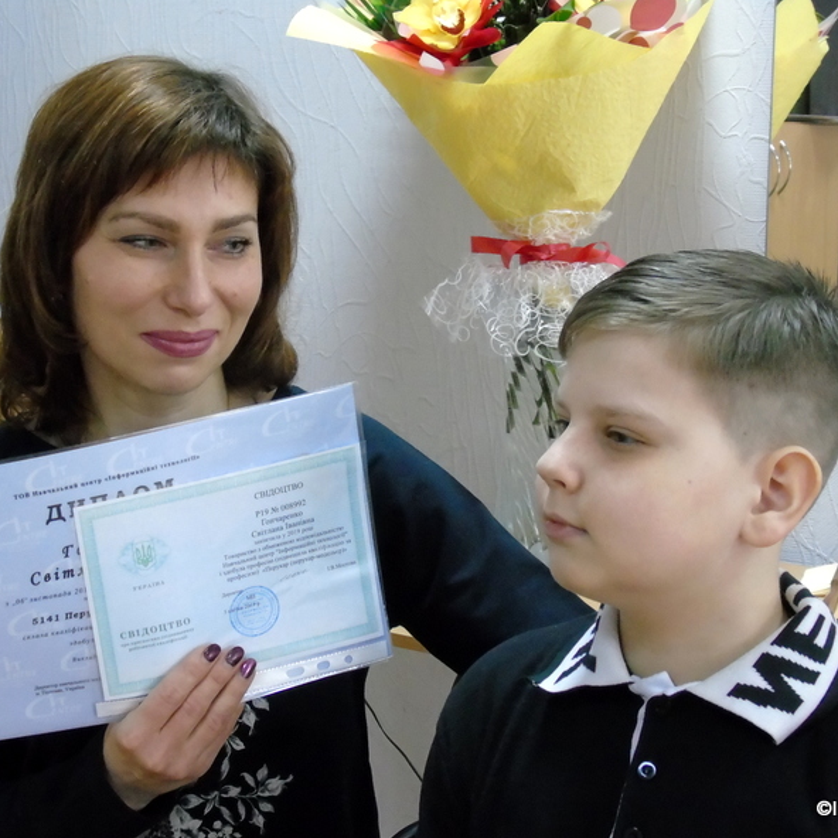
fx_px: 2027
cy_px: 419
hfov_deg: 23.4
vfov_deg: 23.4
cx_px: 411
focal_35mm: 74
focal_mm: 11
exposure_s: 1/20
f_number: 4.5
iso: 800
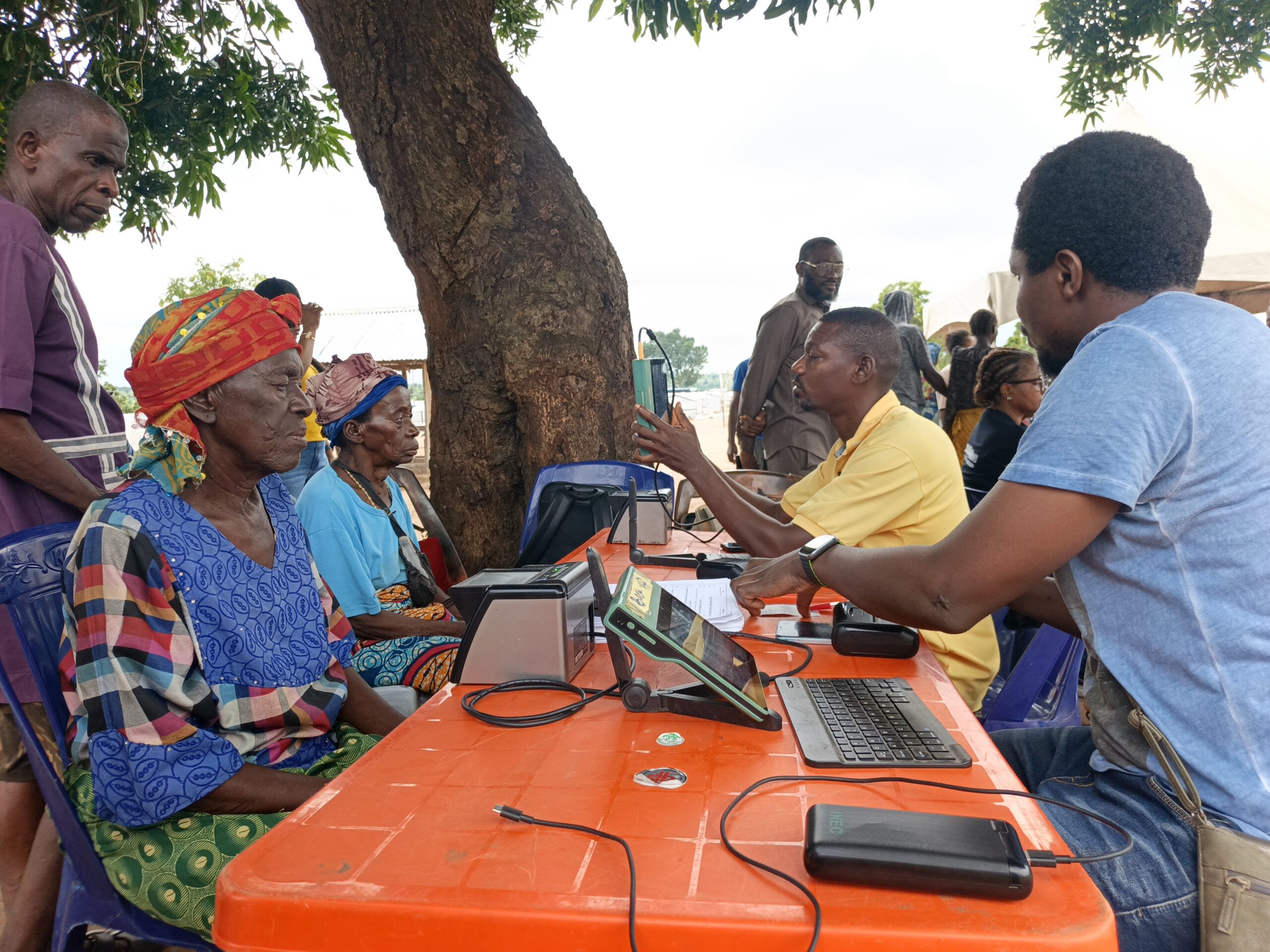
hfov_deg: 73.9
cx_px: 635
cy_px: 476
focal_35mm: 23
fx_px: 844
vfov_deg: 58.9
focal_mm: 5.56
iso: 50
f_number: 1.8
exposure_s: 1/327
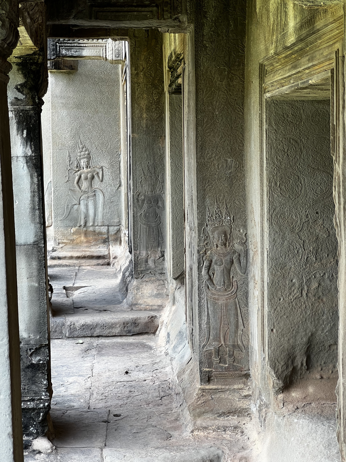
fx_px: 1026
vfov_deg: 25.3
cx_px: 173
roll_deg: +0.8
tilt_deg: -3.7
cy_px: 231
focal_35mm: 77
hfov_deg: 19.1
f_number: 2.8
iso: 50
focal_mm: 9
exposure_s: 1/99
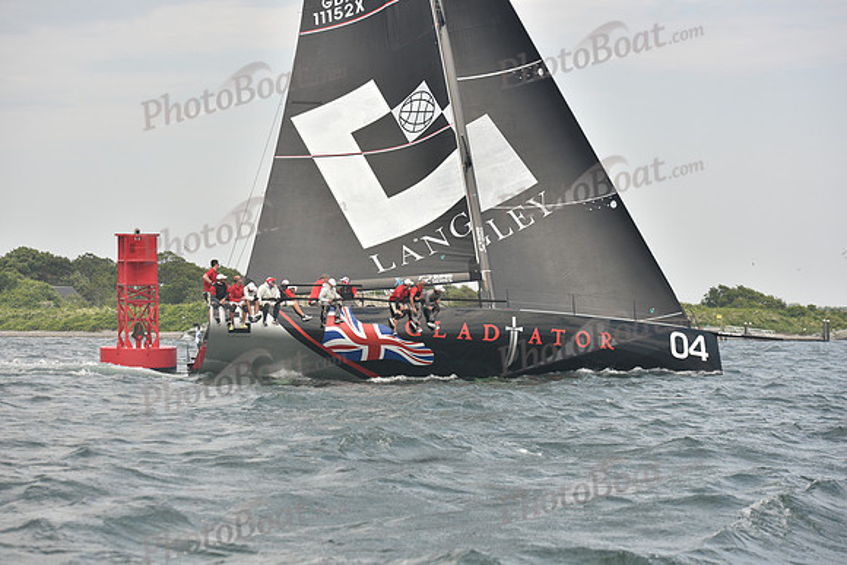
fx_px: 2024
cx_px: 424
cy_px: 282
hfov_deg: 23.6
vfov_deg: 15.9
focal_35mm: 86
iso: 250
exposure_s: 1/640
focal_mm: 86
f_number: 5
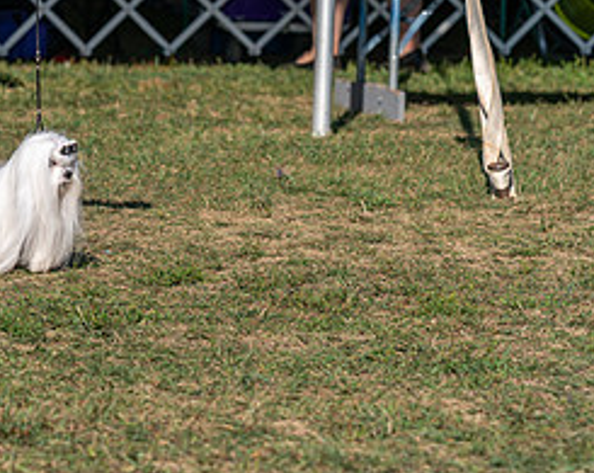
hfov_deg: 6.9
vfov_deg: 5.5
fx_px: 4913
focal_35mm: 280
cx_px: 55
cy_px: -22
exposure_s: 1/1250
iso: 125
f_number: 4.5
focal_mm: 108
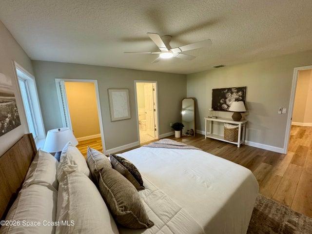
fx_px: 126
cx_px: 156
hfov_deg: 102.1
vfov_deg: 85.7
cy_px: 117
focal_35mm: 14
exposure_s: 1/120
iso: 250
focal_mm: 2.22
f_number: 2.2
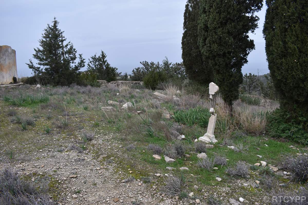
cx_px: 154
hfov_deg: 67.4
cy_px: 102
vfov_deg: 48.0
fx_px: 231
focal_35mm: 27
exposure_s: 1/250
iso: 320
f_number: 5.6
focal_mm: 18
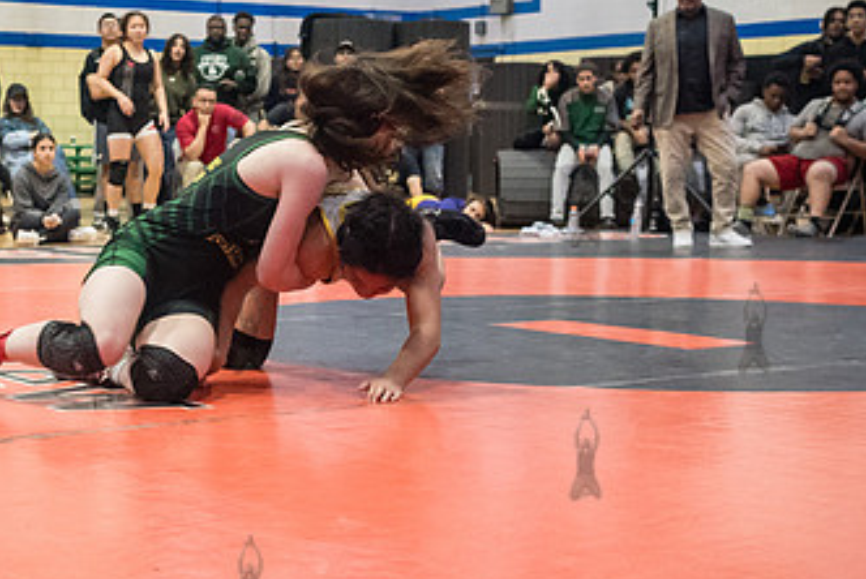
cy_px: 388
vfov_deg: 18.9
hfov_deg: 27.8
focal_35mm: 72
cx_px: 264
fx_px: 1733
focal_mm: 35
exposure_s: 1/400
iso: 6400
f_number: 3.5
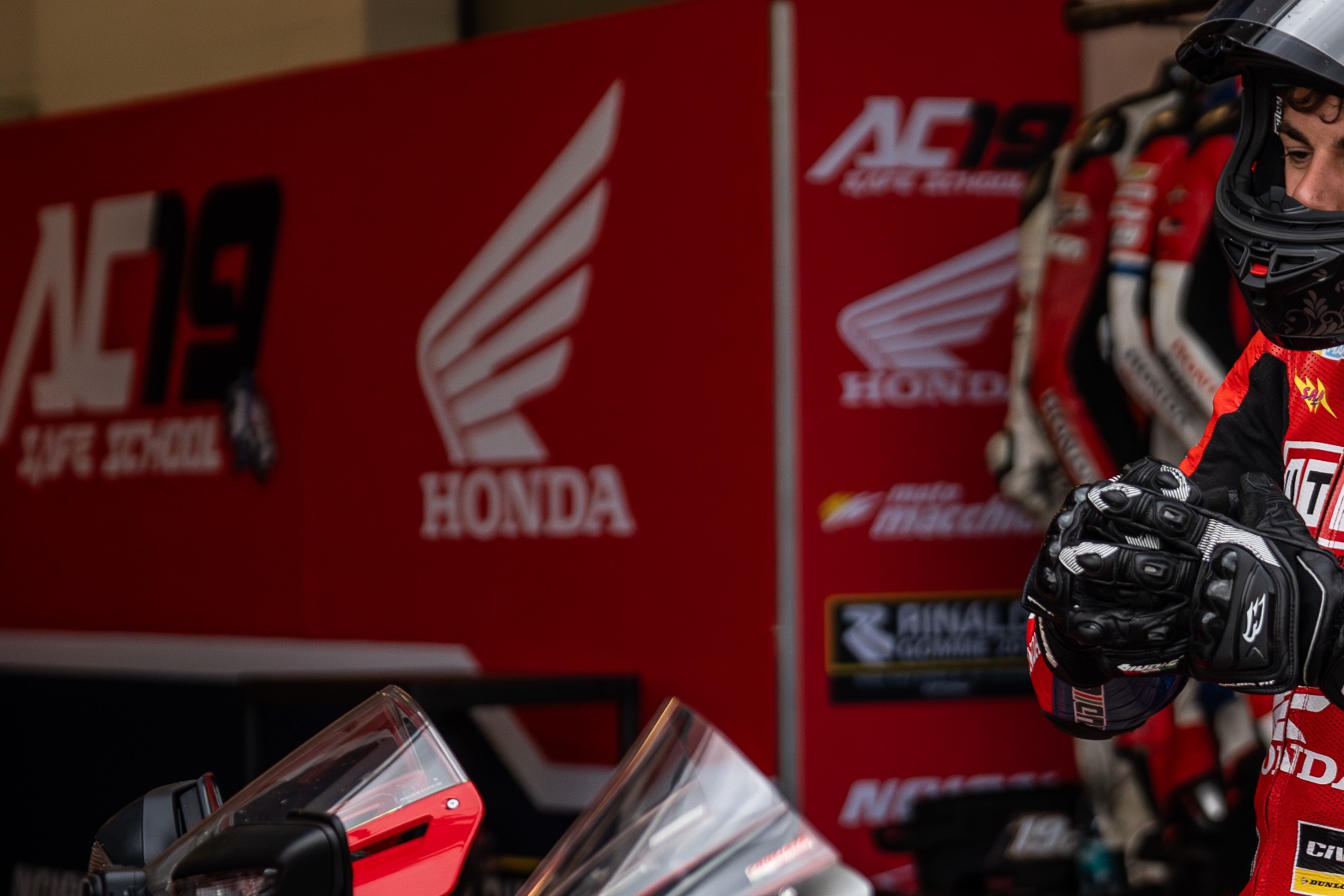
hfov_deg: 15.3
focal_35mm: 133
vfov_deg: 10.3
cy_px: 500
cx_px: 1005
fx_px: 4965
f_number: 2.8
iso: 1250
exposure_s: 1/2000
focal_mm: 70
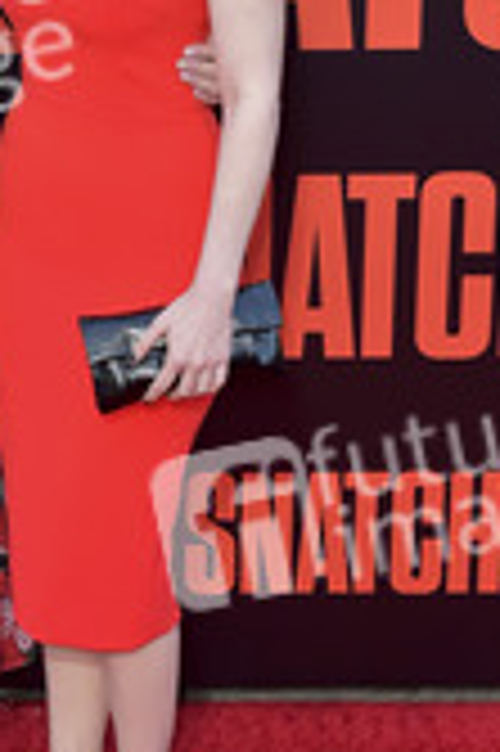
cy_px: 279
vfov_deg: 17.8
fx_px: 2401
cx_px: -25
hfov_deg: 11.7
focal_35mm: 115
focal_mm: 48
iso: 500
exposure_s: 1/320
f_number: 6.3
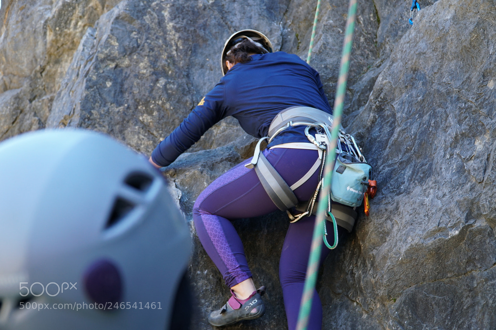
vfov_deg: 25.0
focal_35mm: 54
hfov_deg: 36.9
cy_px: 165
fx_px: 744
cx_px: 248
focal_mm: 36
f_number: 4
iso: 400
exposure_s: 1/250
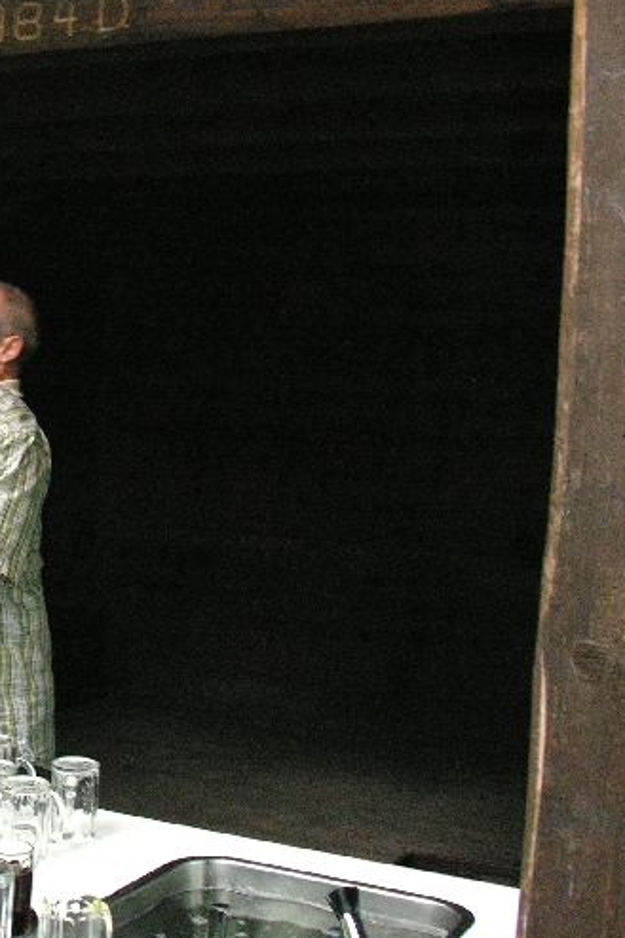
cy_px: 549
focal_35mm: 59
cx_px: -68
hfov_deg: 21.7
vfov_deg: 33.9
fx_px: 1537
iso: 400
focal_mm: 8.9
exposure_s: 1/30
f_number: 2.8
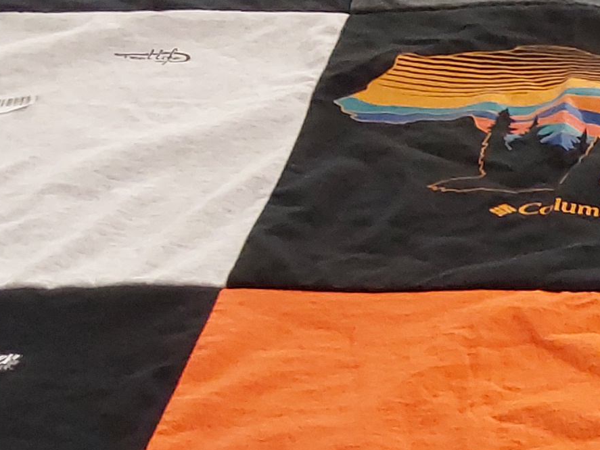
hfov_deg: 17.4
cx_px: 867
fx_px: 1785
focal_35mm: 103
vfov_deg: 13.7
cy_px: 632
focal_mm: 2.91
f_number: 1.9
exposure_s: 1/60
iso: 160
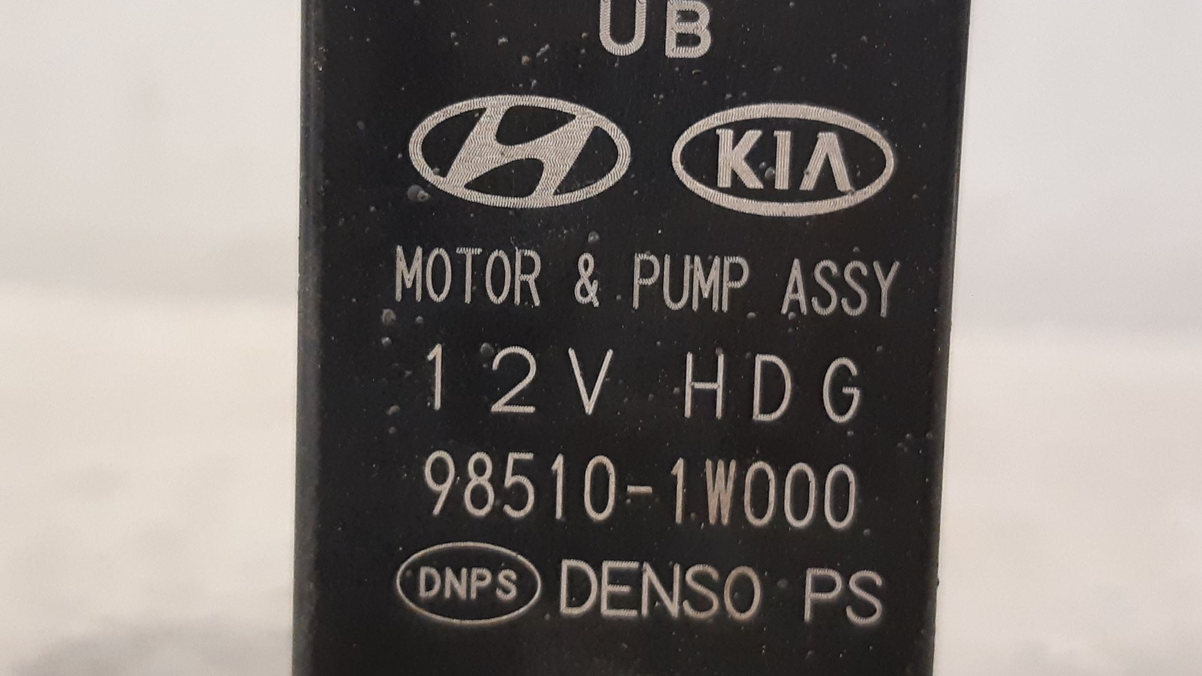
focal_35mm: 29
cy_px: 358
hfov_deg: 66.1
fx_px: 924
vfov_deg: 40.2
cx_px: 594
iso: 250
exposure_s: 1/33
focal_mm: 3.93
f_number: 1.7
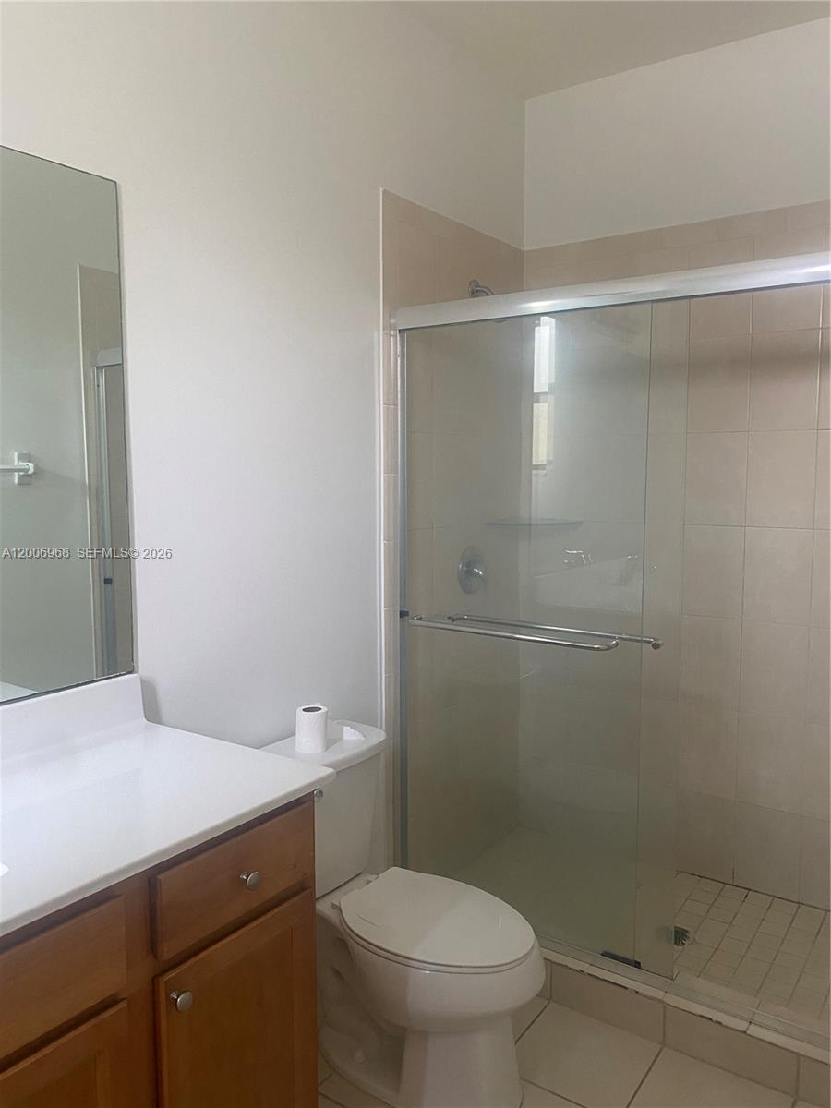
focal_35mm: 26
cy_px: 554
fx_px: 832
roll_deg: -0.1
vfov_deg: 67.3
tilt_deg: -4.5
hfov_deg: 53.1
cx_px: 416
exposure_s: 1/60
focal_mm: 4.25
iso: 200
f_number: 1.8
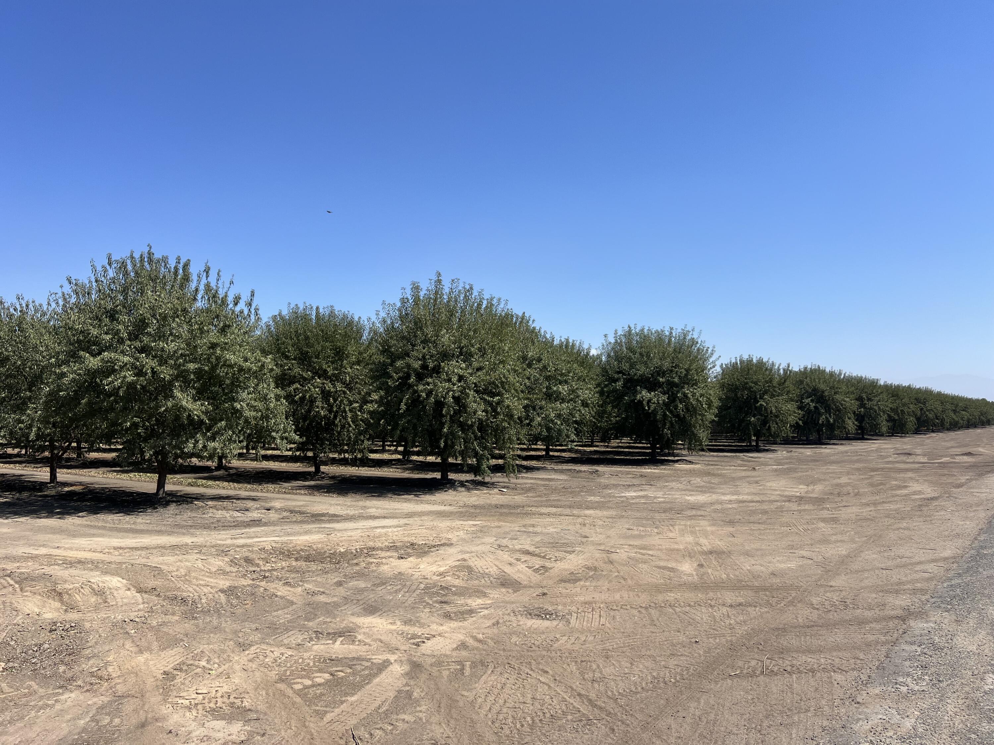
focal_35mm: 26
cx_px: 497
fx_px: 747
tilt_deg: +6.6
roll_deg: -0.2
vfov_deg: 53.1
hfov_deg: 67.3
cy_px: 372
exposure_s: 1/5076
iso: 50
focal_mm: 5.7
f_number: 1.5
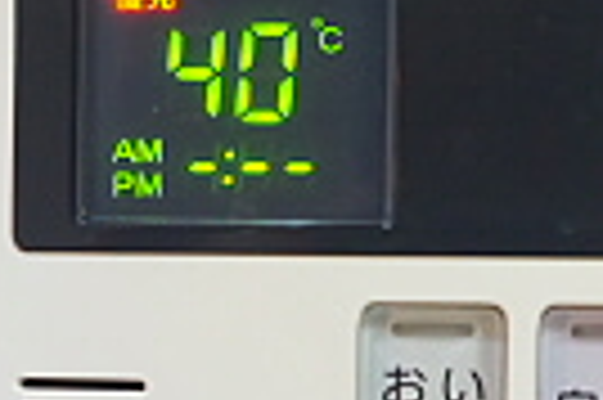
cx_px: 448
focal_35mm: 75
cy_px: 353
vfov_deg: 17.9
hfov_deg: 26.7
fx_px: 1255
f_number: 3.5
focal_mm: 16
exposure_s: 1/160
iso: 3200
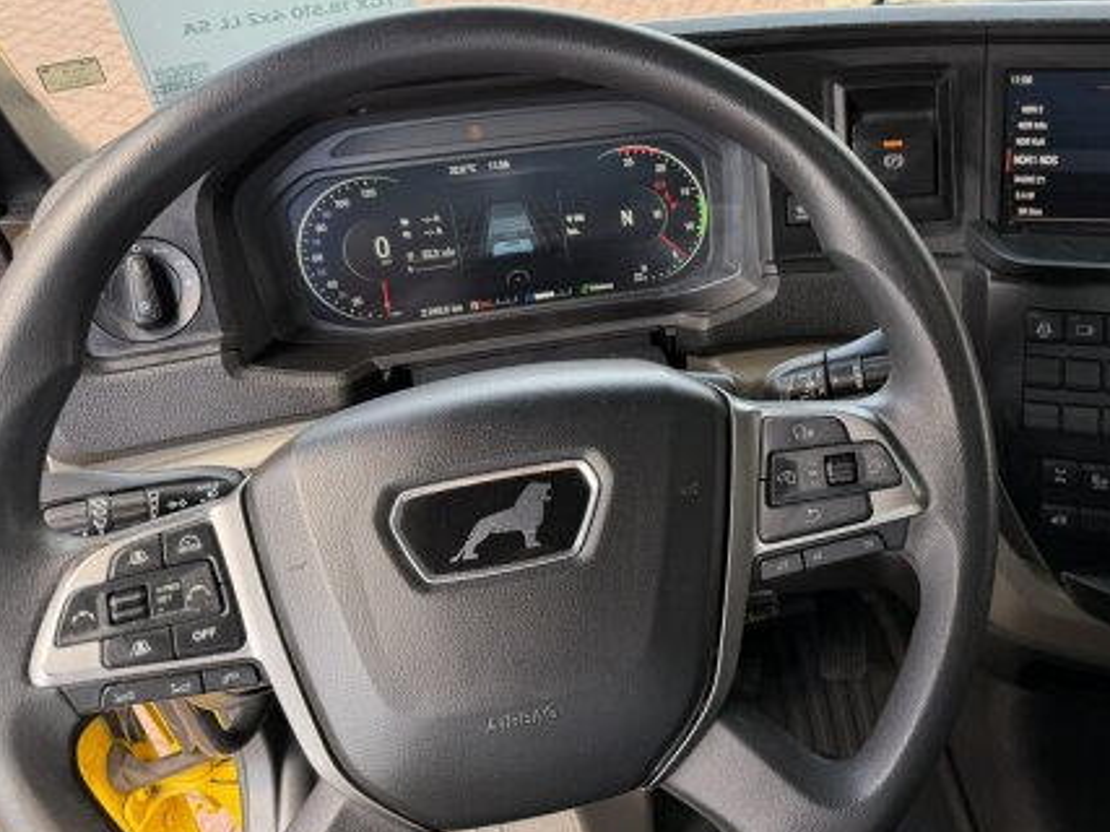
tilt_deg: -37.1
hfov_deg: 49.4
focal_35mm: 36
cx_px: 827
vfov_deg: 39.2
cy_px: 278
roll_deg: -1.4
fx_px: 1154
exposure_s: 1/213
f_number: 1.78
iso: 80
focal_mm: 6.76
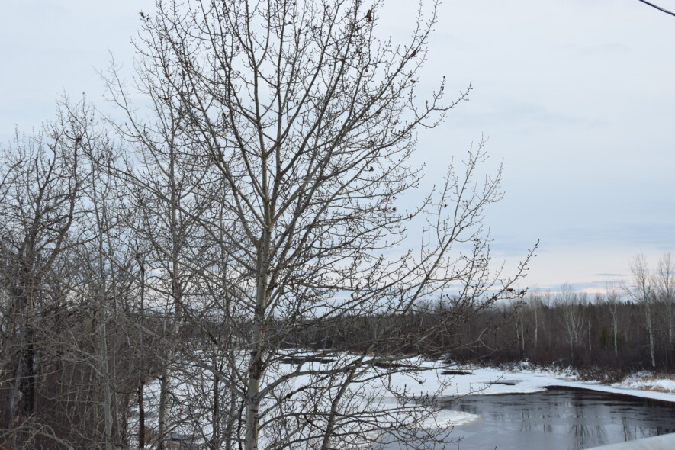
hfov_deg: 42.3
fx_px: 872
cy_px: 225
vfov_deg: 28.9
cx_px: 338
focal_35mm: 46
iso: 400
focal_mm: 31
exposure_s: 1/40
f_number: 7.1
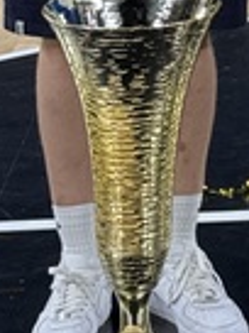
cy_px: -252
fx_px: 1736
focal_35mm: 181
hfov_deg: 8.0
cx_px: 374
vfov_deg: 10.3
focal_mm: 6.76
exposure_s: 1/121
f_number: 1.78
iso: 80
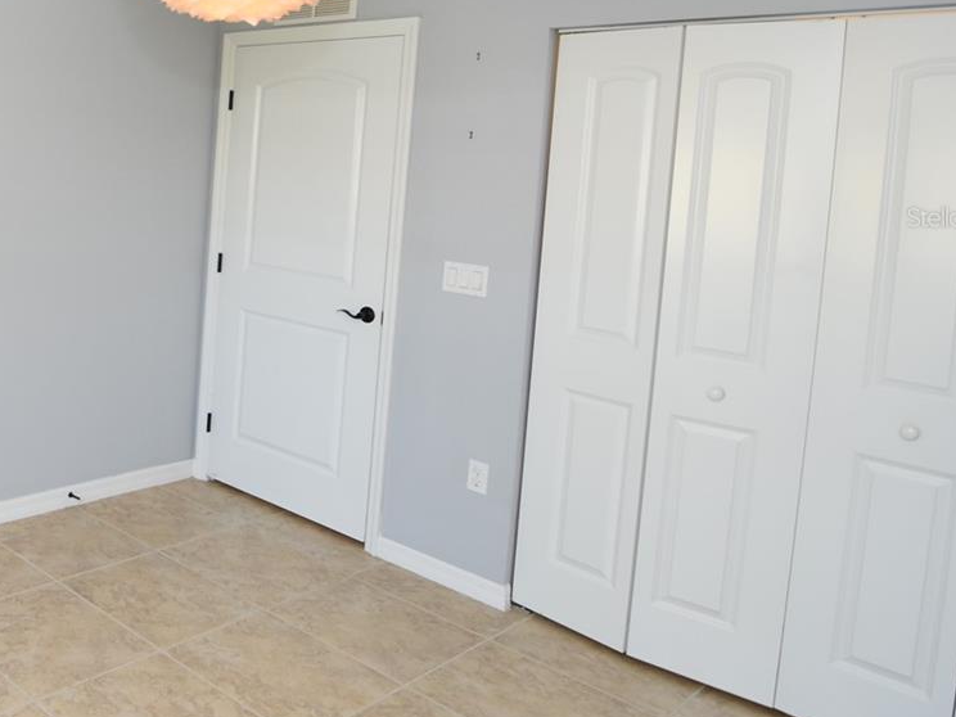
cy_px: 217
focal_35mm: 31
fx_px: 856
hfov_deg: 47.9
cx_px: -6
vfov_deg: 44.5
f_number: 4
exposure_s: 1/60
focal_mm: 10
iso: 250
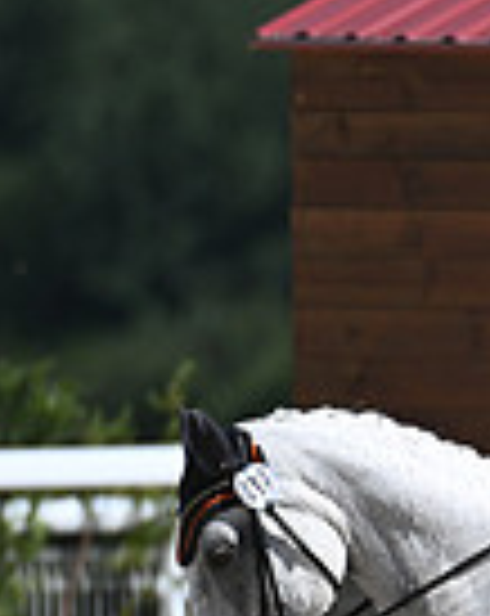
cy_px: 641
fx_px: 28993
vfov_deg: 1.2
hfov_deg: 1.0
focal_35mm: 1594
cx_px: 899
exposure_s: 1/1600
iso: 220
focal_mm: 400
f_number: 4.5
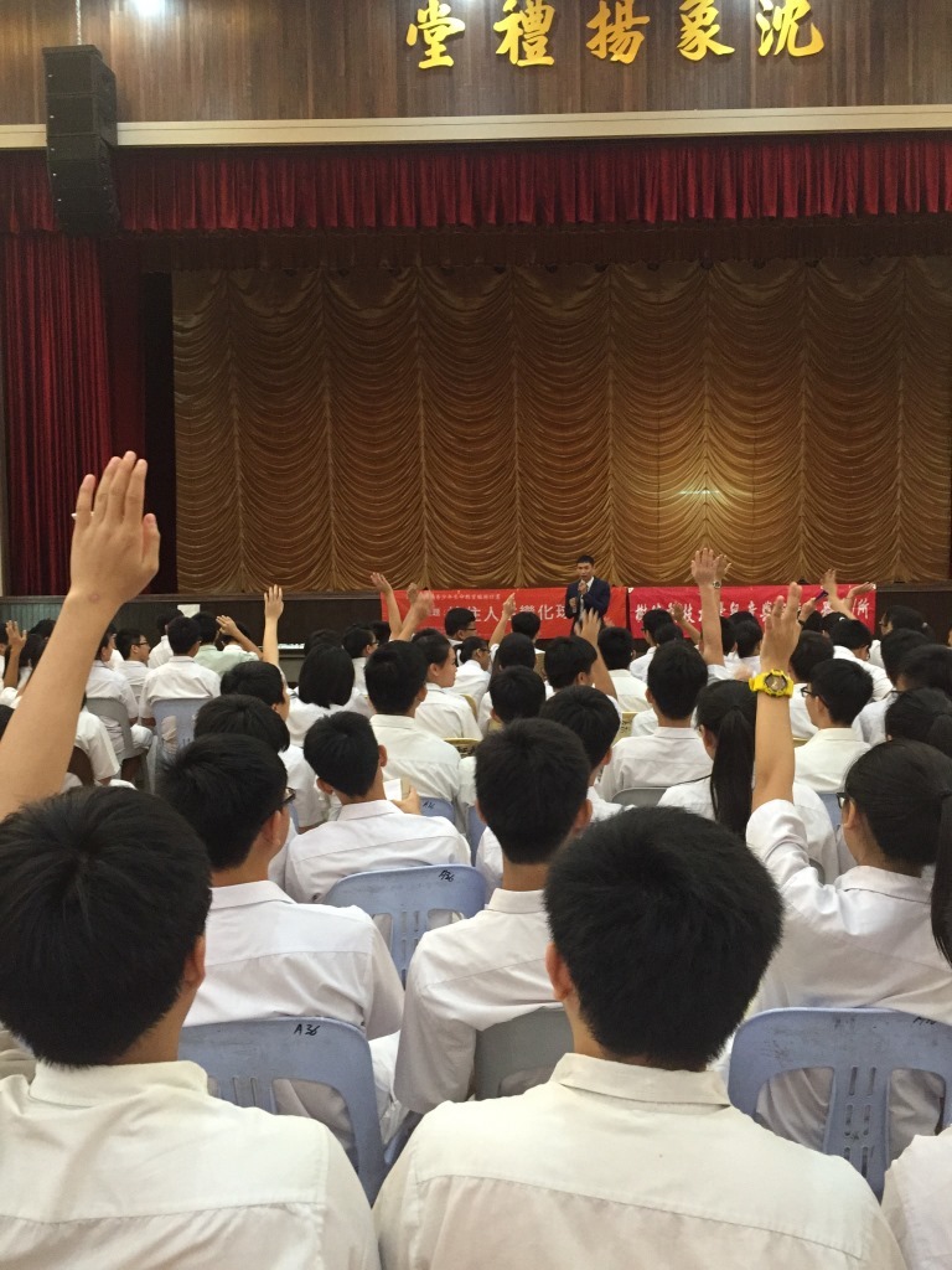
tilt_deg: -3.0
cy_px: 635
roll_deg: +0.5
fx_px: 1063
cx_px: 476
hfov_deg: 48.2
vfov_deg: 61.7
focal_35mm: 29
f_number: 2.2
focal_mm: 4.15
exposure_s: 1/30
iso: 250
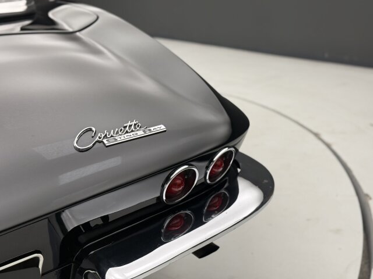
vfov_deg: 30.3
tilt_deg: -21.1
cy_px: 140
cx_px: 186
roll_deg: +3.7
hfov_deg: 39.7
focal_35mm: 48
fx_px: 517
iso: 125
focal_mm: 6.76
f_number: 1.78
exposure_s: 1/99
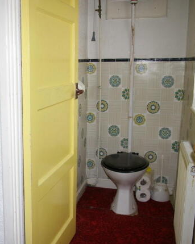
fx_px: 310
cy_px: 123
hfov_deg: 33.9
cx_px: 39
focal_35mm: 43
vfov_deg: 42.9
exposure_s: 1/30
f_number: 4
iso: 200
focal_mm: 20
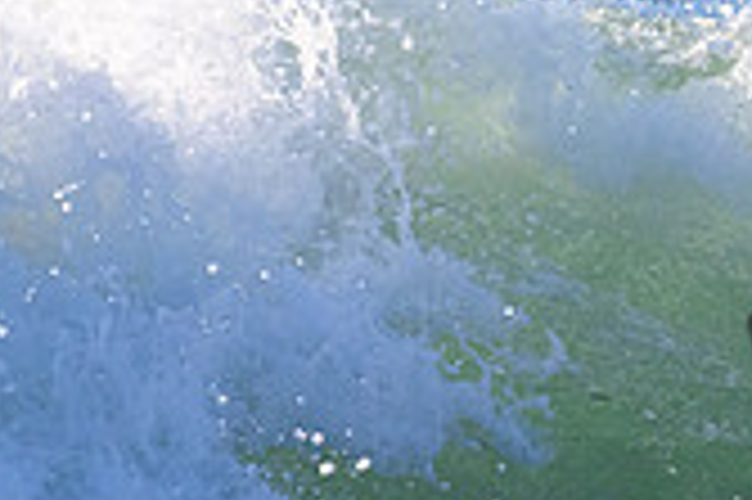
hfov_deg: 0.9
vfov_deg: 0.6
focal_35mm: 2310
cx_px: 1453
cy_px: 506
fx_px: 48205
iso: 2200
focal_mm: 560
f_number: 11
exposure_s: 1/2000
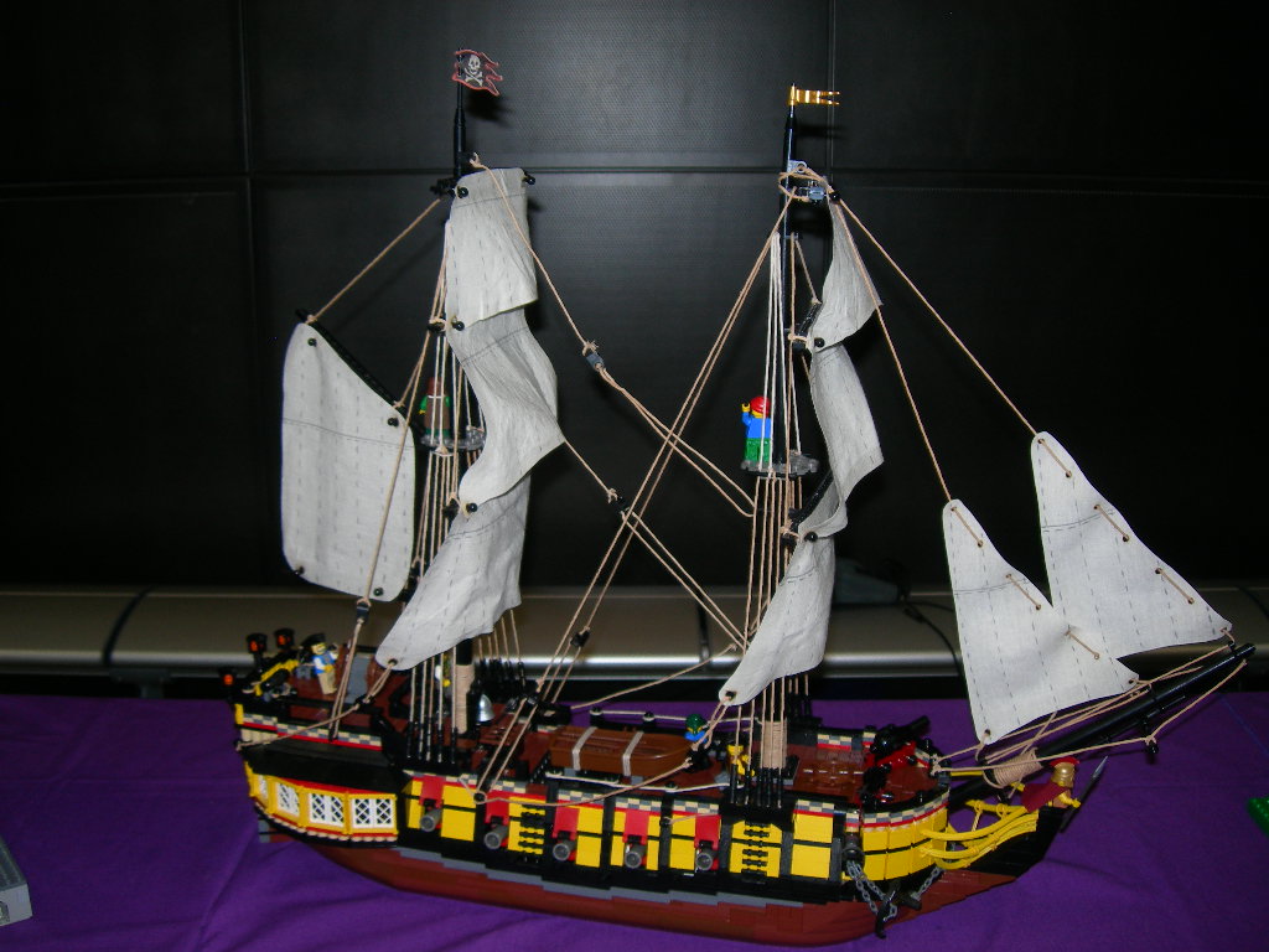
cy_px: 476
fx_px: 1393
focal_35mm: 38
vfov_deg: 37.7
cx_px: 634
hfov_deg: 49.0
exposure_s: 1/60.1
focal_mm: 7.8
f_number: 2.8
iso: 50
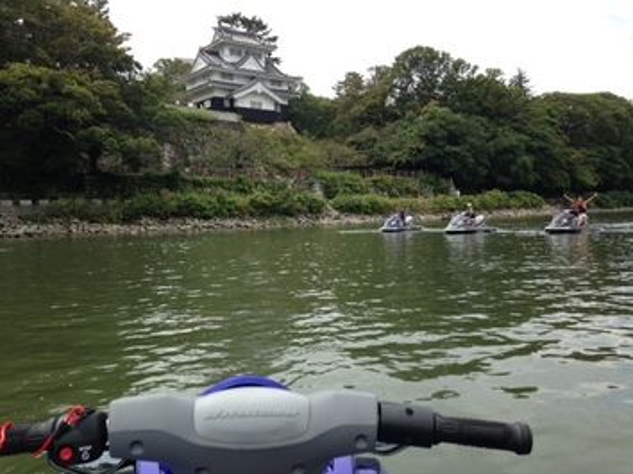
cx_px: 316
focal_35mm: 33
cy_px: 237
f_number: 2.4
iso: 50
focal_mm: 4.13
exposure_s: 1/847
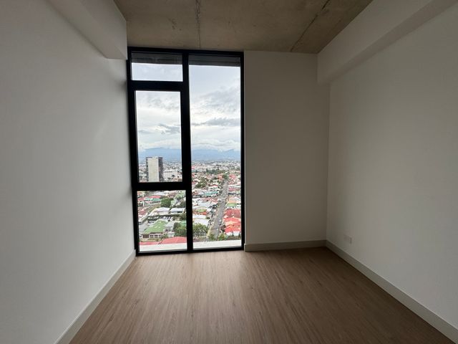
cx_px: 229
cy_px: 172
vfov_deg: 85.7
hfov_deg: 102.1
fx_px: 185
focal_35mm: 14
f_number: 2.2
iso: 40
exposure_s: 1/359
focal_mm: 2.22
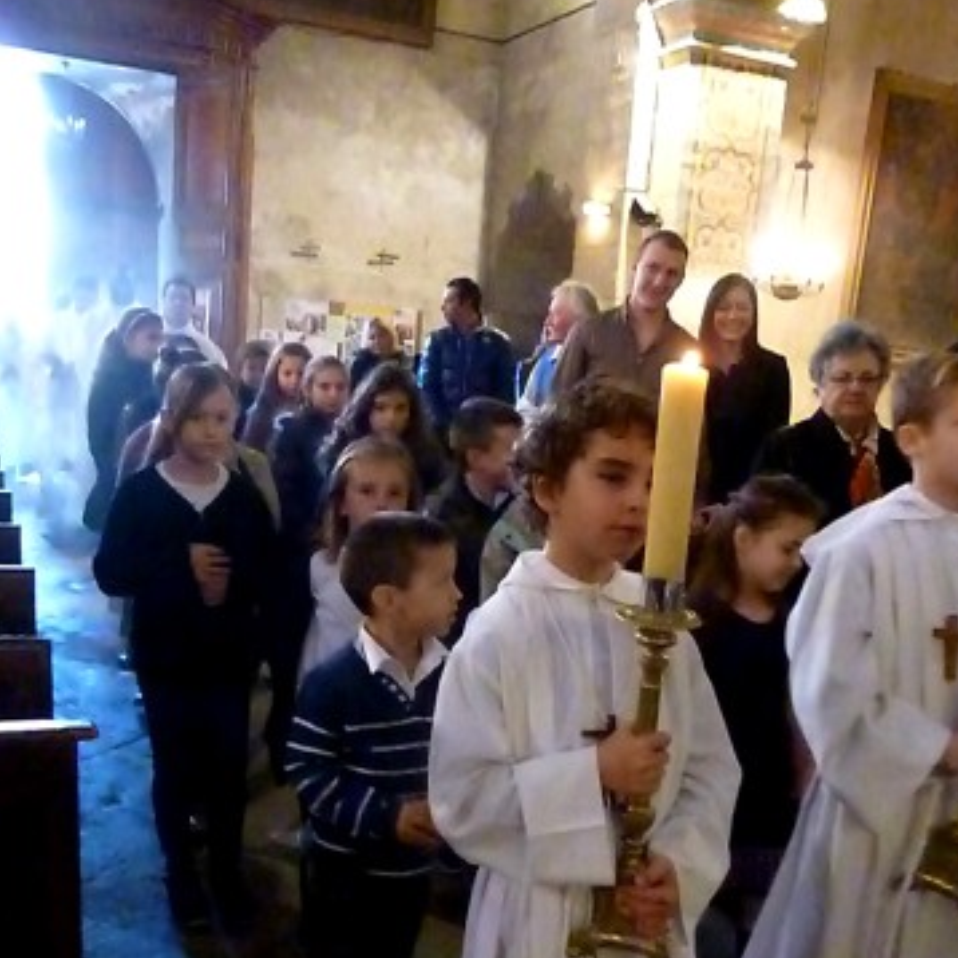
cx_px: 484
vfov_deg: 44.0
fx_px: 1158
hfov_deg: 44.9
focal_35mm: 37
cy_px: 674
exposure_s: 1/50
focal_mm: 4.5
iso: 3200
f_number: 3.1
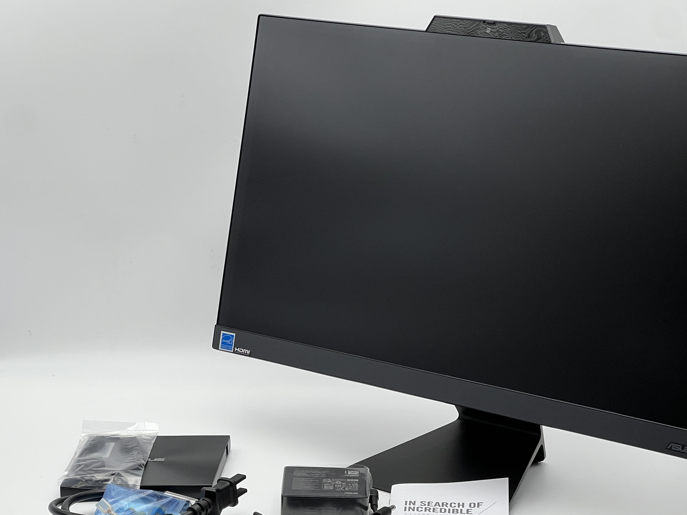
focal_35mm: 99
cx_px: 371
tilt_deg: -14.5
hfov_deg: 19.8
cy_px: 321
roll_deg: +0.5
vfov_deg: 14.9
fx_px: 1965
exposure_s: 1/99
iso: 64
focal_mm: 9
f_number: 2.8
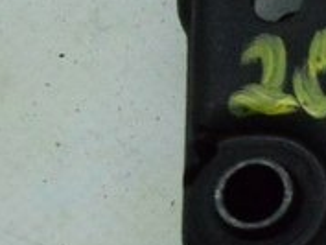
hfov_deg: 8.7
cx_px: 764
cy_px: 178
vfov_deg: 7.1
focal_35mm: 209
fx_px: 1968
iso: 6400
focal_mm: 25
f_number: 6.3
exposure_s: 1/800
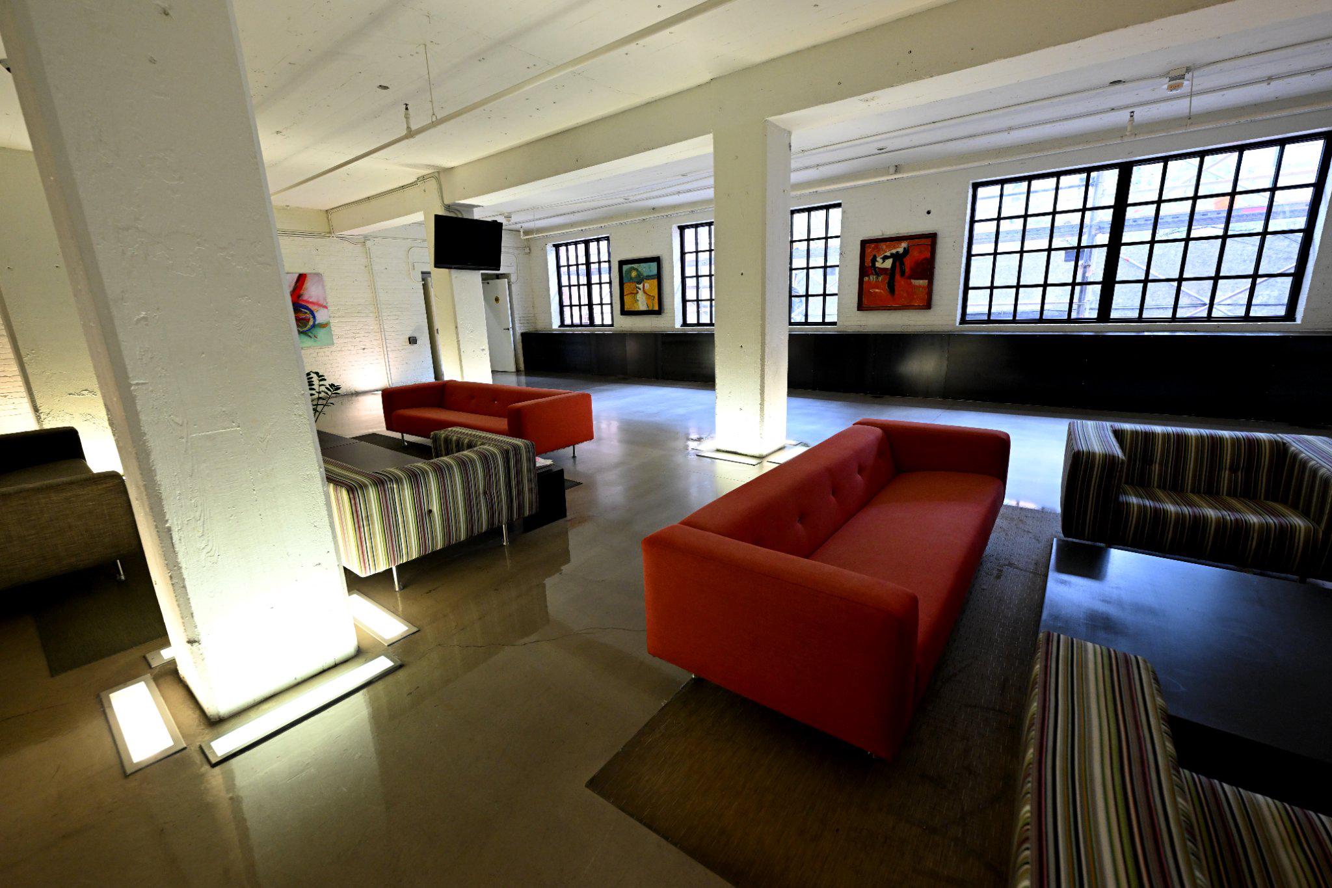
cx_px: 666
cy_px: 444
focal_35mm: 15
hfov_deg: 100.4
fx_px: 555
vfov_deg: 77.3
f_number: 4.5
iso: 1600
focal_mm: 15
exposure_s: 1/60
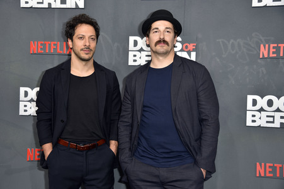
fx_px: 457
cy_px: 94
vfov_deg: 23.3
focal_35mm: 58
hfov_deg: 34.5
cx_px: 142
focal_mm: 58
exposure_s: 1/200
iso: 250
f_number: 5.6
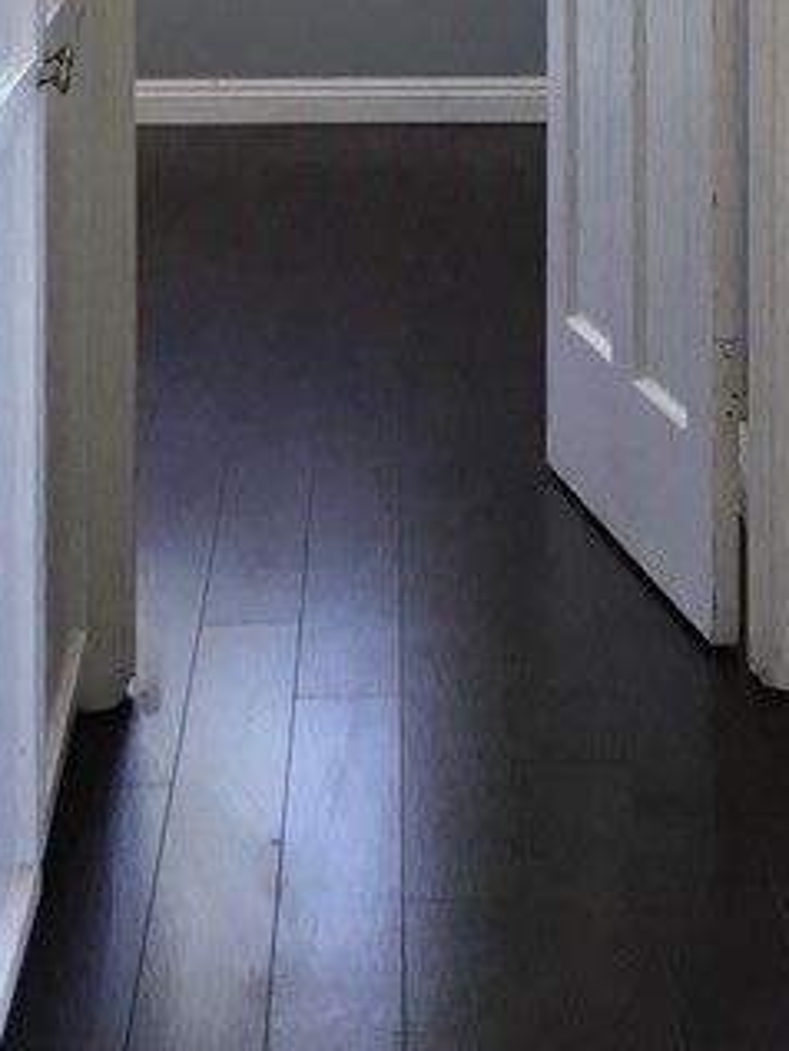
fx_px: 3037
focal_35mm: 100
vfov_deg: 18.1
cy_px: -381
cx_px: 560
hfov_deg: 14.8
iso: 50
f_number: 2.4
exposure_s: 1/30
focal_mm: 3.3
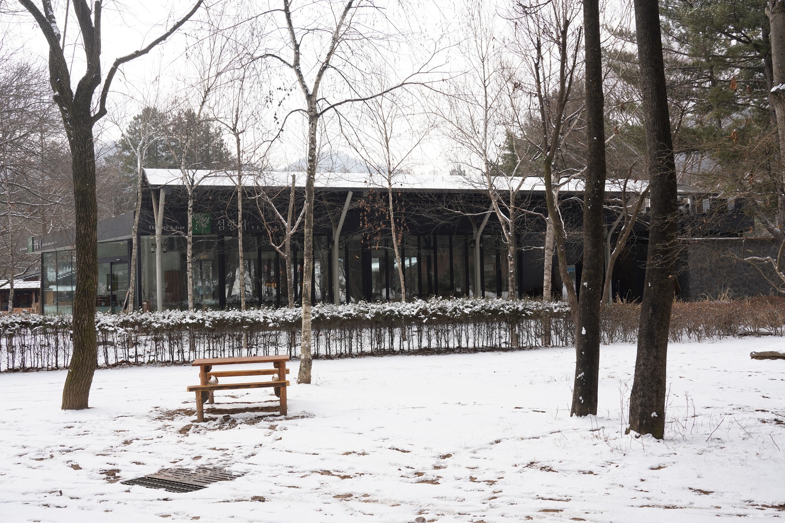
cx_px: 392
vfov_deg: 34.2
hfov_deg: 49.5
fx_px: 850
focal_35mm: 39
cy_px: 262
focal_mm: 39
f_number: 13
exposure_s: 1/100
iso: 320
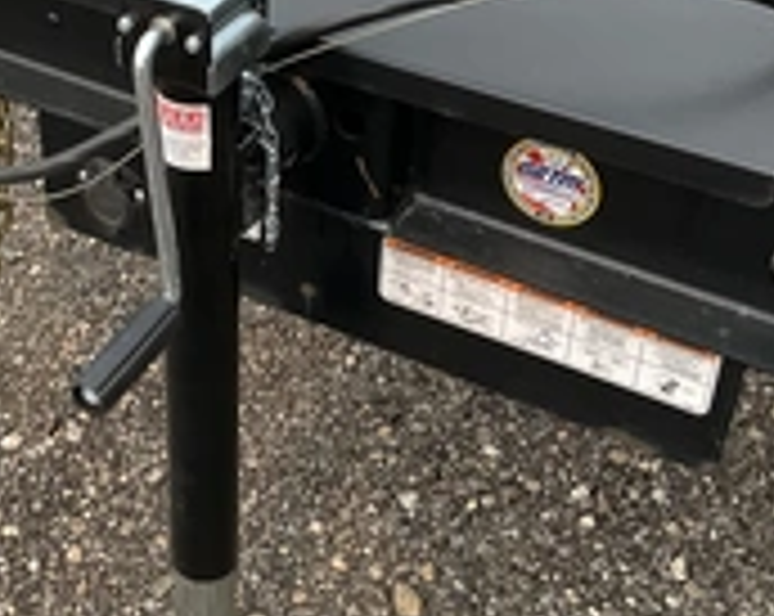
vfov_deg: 22.8
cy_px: 139
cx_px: 180
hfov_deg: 28.3
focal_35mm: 66
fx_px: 1509
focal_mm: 3
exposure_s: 1/394
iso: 25
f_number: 1.8
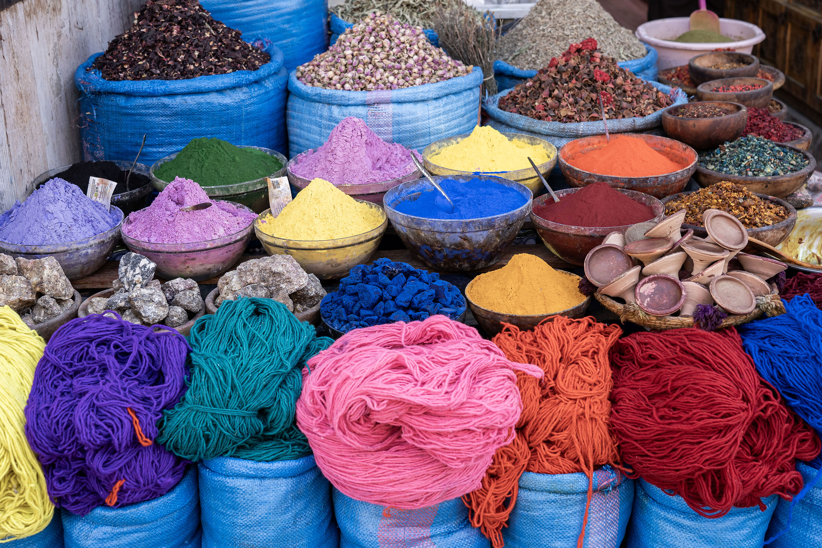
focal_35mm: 46
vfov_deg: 29.2
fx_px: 1050
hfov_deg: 42.7
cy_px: 274
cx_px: 411
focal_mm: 46
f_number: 5.6
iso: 400
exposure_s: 1/250
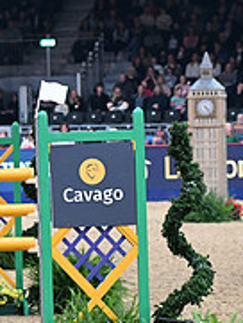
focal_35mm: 369
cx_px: -239
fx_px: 3450
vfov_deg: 5.4
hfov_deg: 4.0
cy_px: 154
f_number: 5
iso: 6400
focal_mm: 120
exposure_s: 1/640
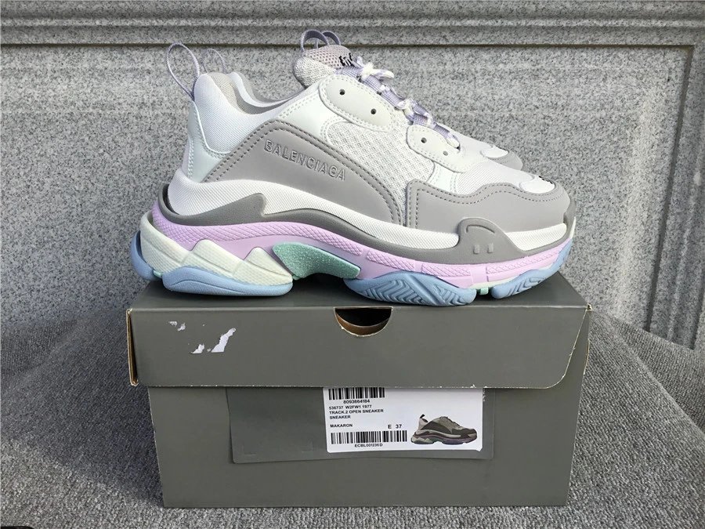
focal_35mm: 31
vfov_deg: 45.4
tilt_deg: -18.7
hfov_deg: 58.4
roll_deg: +0.1
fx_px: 631
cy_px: 264
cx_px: 352
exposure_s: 1/494
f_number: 2.4
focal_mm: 3.3
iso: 25
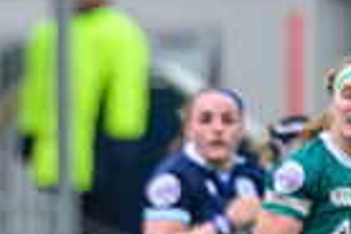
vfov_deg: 0.4
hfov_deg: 0.6
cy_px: 498
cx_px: -321
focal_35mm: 3395
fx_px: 33099
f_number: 4
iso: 1250
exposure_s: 1/4000
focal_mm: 560
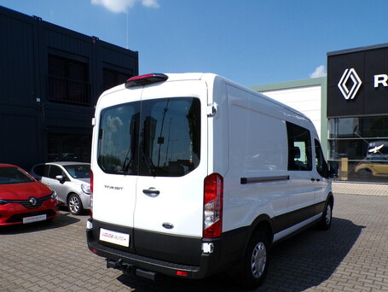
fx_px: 325
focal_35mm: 29
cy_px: 172
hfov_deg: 61.6
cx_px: 207
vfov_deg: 48.1
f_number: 4.4
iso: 100
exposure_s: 1/850
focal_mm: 4.3
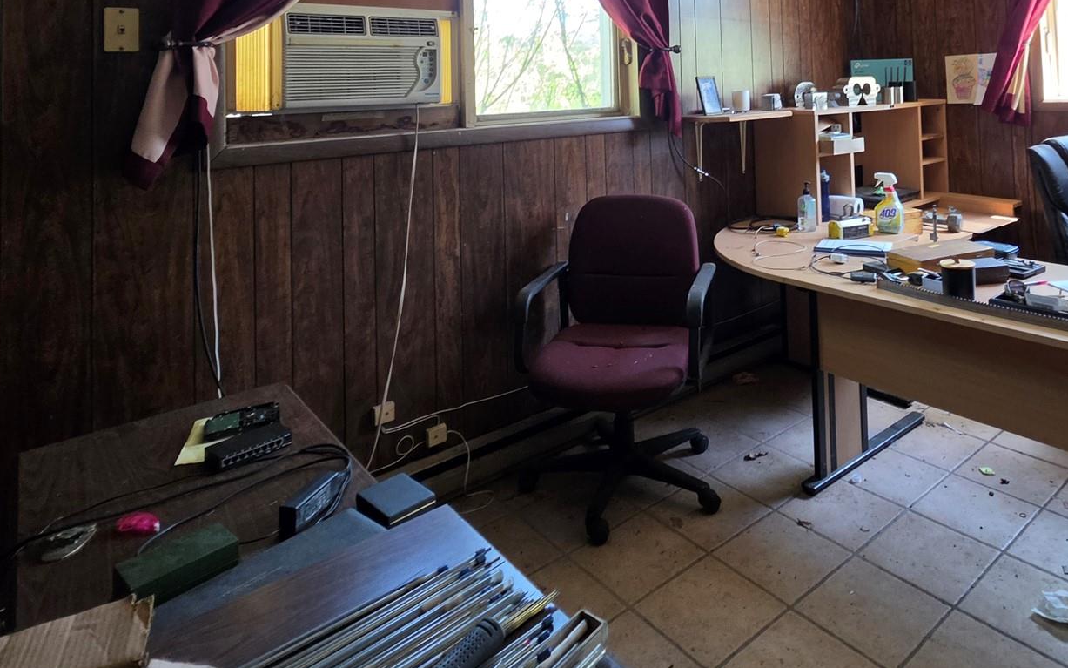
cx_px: 668
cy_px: 51
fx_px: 669
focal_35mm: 23
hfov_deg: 75.8
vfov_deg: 47.0
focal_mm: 2.2
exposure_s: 1/60
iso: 200
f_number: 1.9
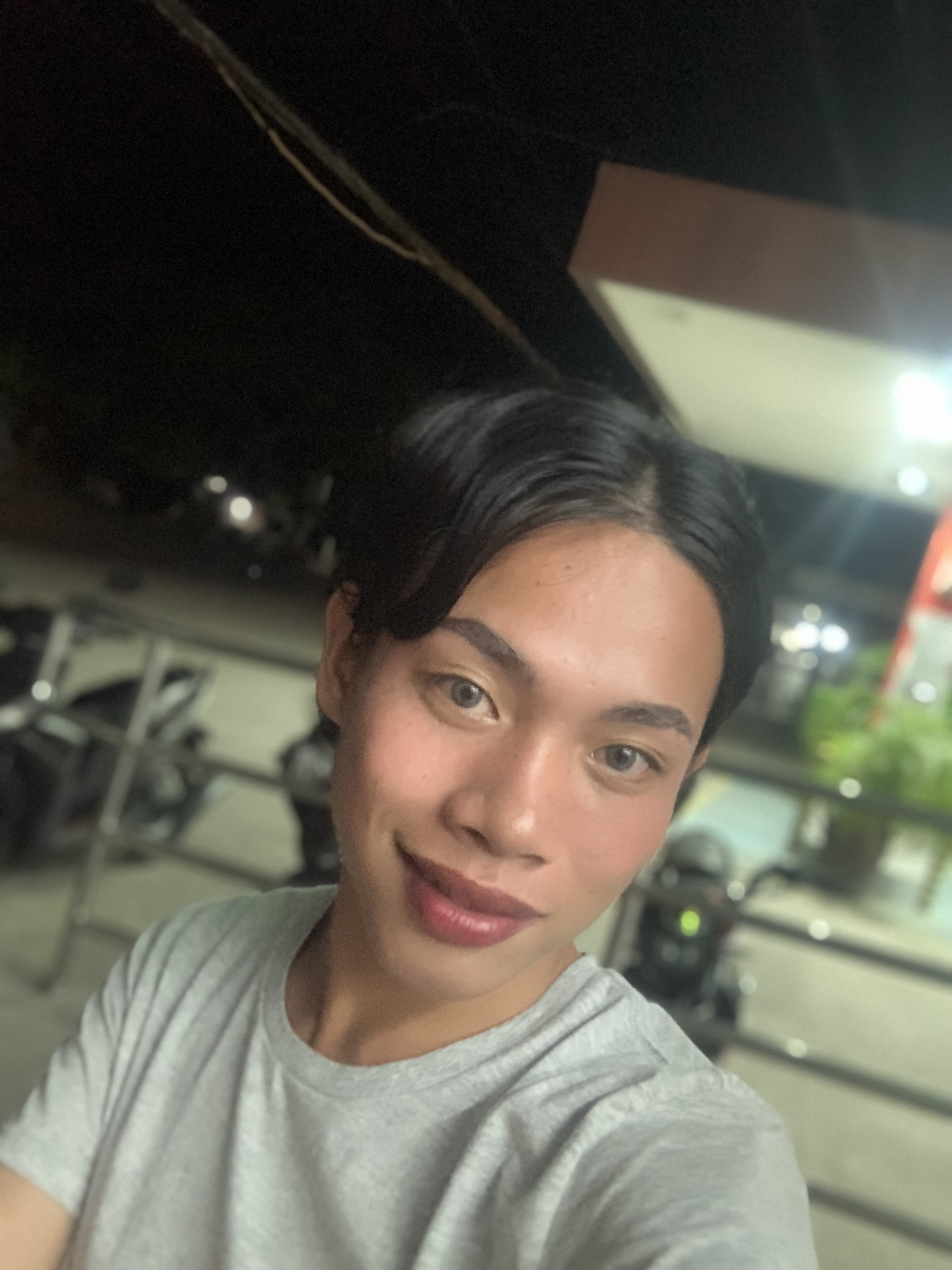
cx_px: 476
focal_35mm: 32
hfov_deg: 44.2
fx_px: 1173
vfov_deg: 56.8
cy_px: 635
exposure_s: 1/24
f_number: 2.2
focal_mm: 2.87
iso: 500
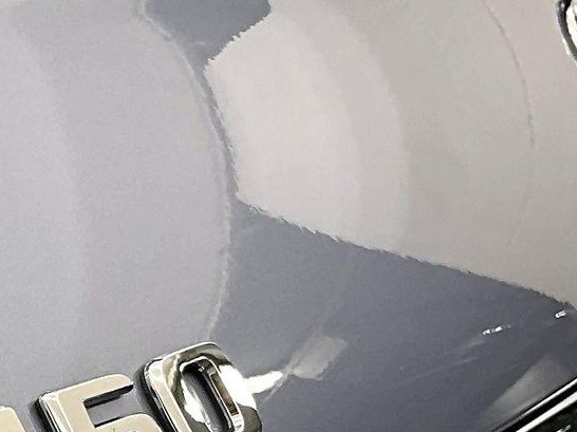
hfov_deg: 21.6
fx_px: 1416
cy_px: 456
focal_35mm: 85
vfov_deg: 16.9
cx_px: -91
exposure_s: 1/60
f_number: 1.8
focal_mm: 3
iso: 32
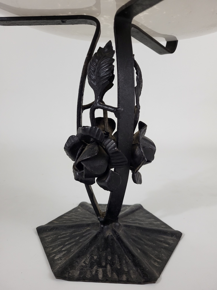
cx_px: 108
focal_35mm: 26
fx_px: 217
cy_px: 145
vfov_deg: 67.3
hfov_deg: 53.1
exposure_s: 1/100
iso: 320
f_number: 1.8
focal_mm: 5.4
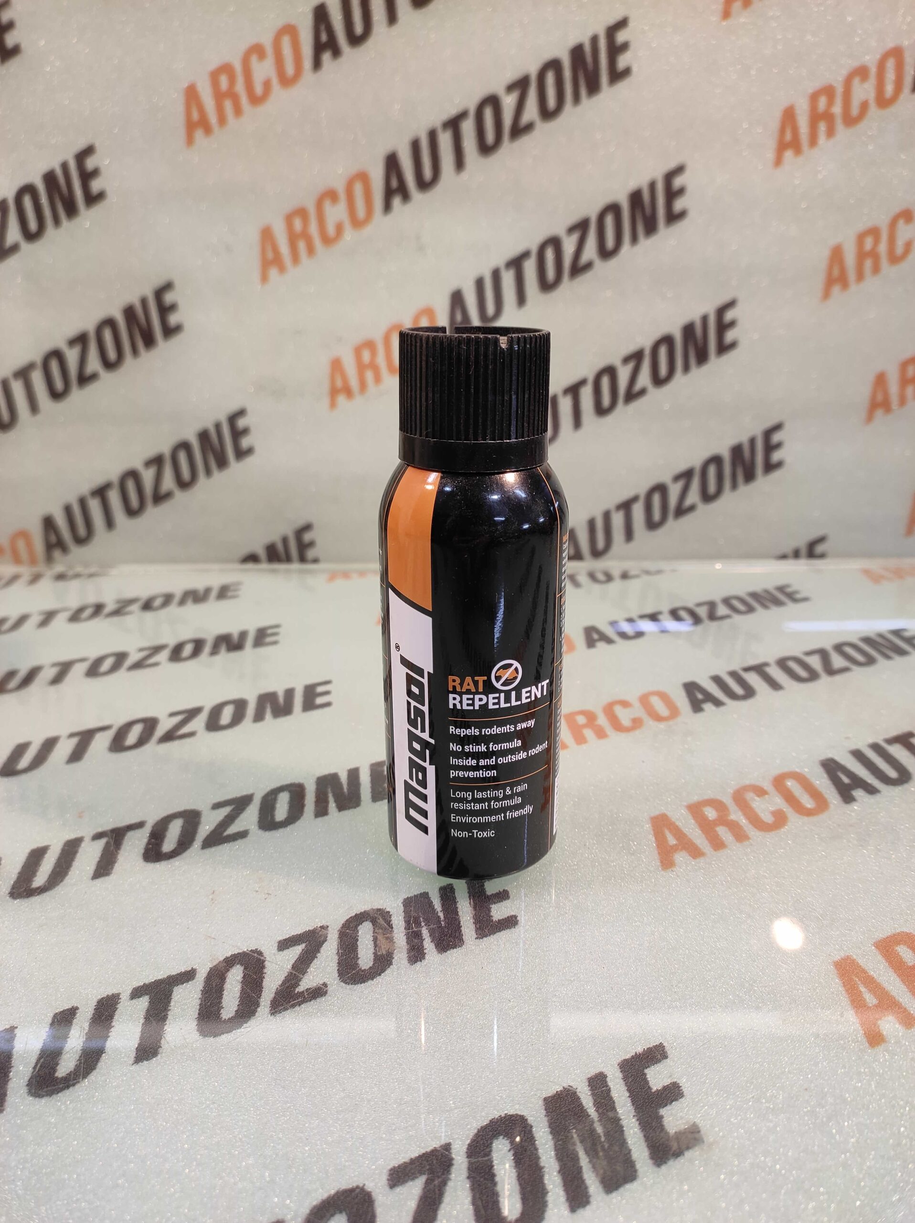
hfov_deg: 74.7
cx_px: 458
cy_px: 612
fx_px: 600
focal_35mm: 17
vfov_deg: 91.1
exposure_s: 1/33
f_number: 1.79
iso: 213
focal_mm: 4.74
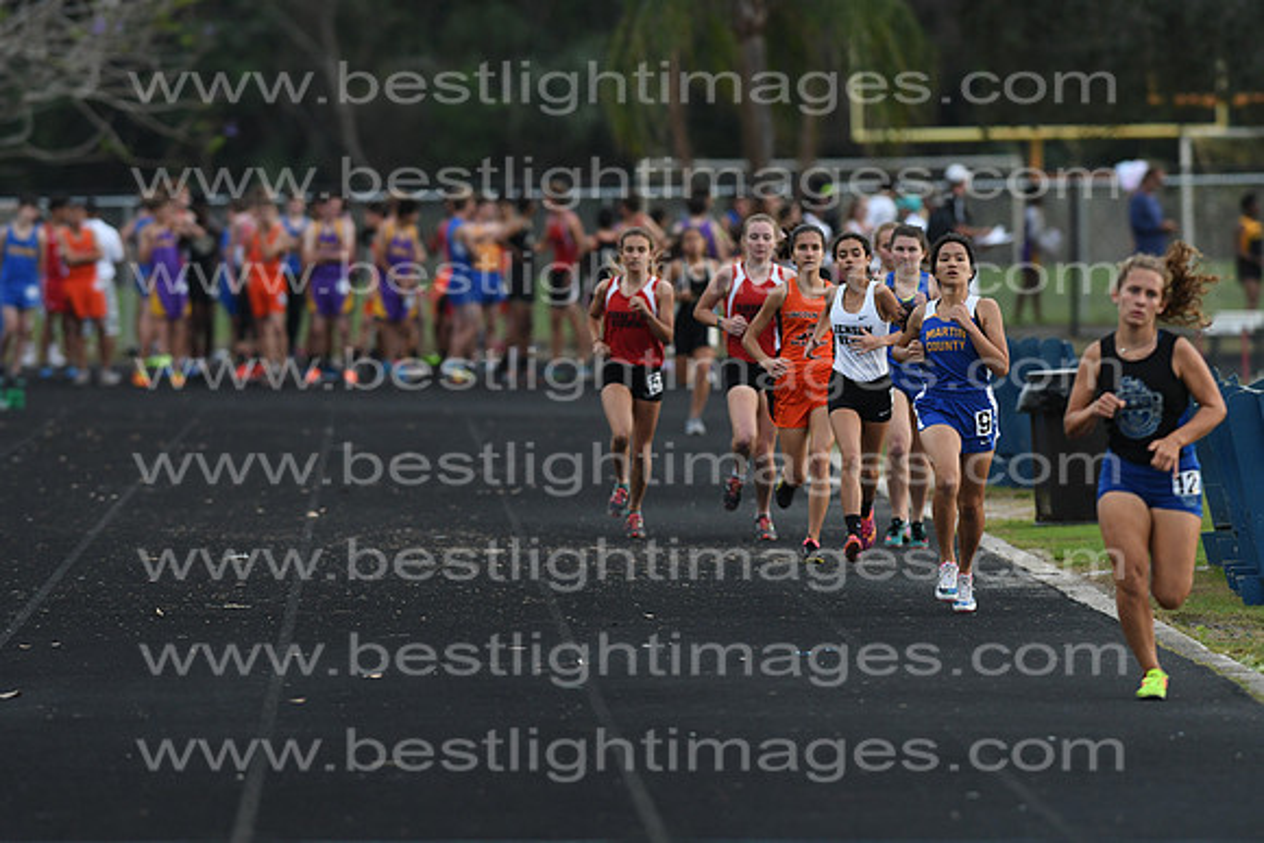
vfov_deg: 3.1
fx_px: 15803
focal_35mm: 450
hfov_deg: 4.6
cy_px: 422
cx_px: 632
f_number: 4
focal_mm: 300
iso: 1250
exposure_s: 1/1250
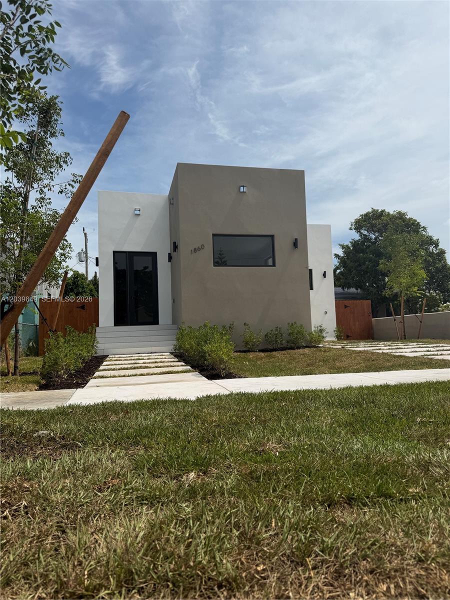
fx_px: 416
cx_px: 225
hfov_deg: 56.8
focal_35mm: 24
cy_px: 300
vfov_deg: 71.6
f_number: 1.78
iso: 80
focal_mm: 6.76
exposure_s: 1/9091
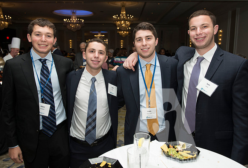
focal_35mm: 30
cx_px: 124
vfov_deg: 43.8
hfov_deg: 61.3
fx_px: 209
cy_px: 81
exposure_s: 1/200
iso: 1000
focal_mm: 28
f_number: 4.5
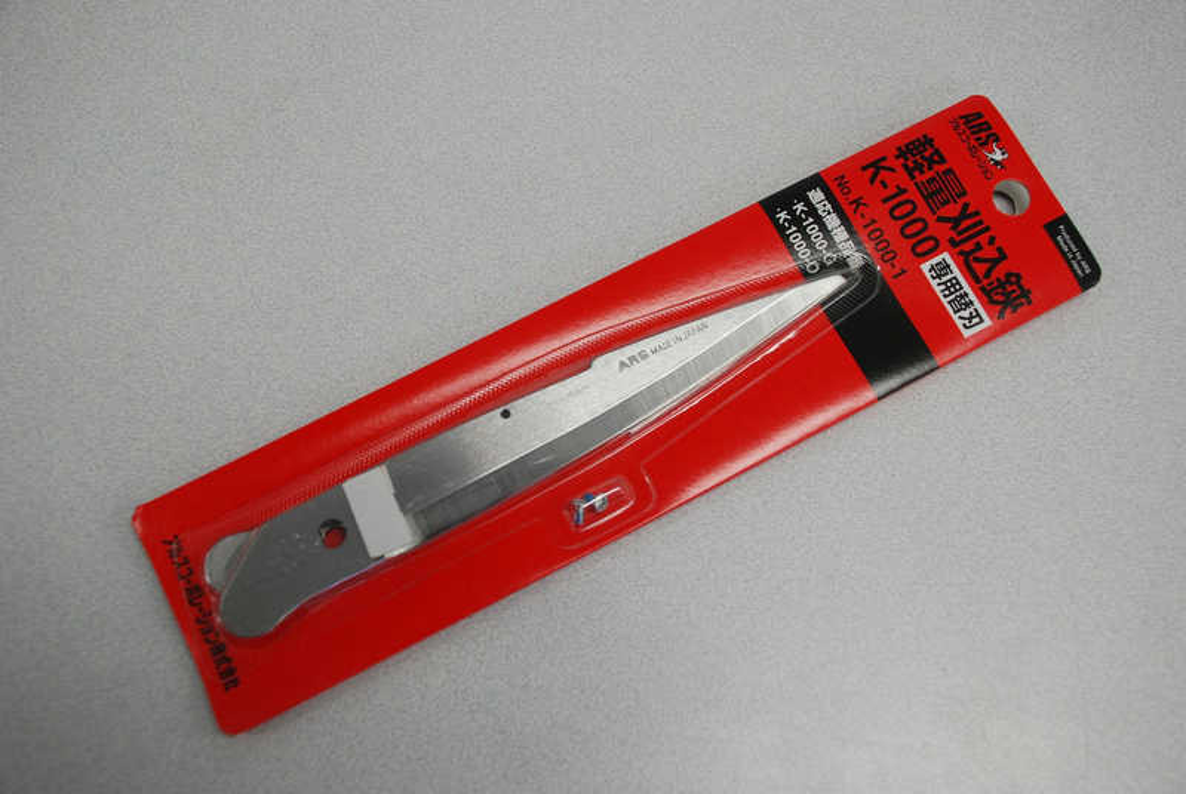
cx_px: 593
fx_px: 1188
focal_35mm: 36
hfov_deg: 53.1
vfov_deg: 37.0
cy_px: 397
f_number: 4
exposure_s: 1/60
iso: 250
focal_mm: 24
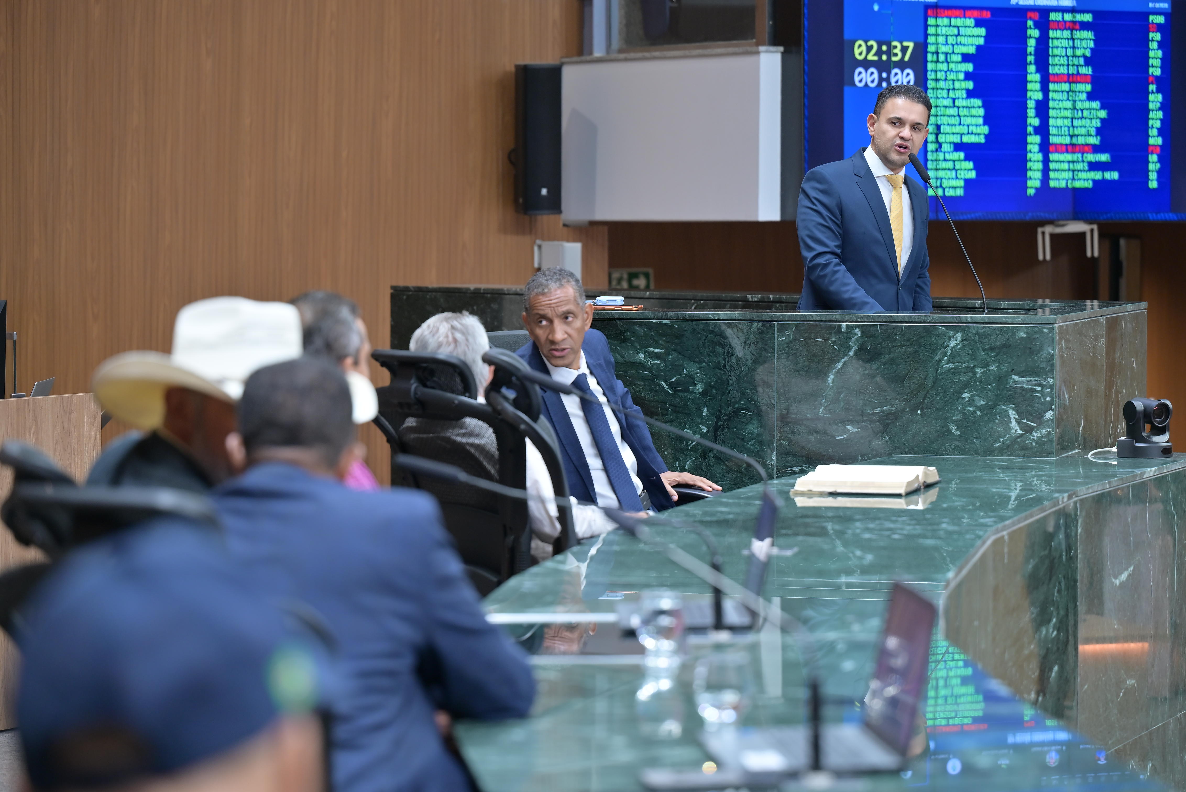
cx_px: 593
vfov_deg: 13.1
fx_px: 3461
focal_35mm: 105
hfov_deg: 19.4
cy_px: 396
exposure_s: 1/160
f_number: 3.2
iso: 720
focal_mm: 105
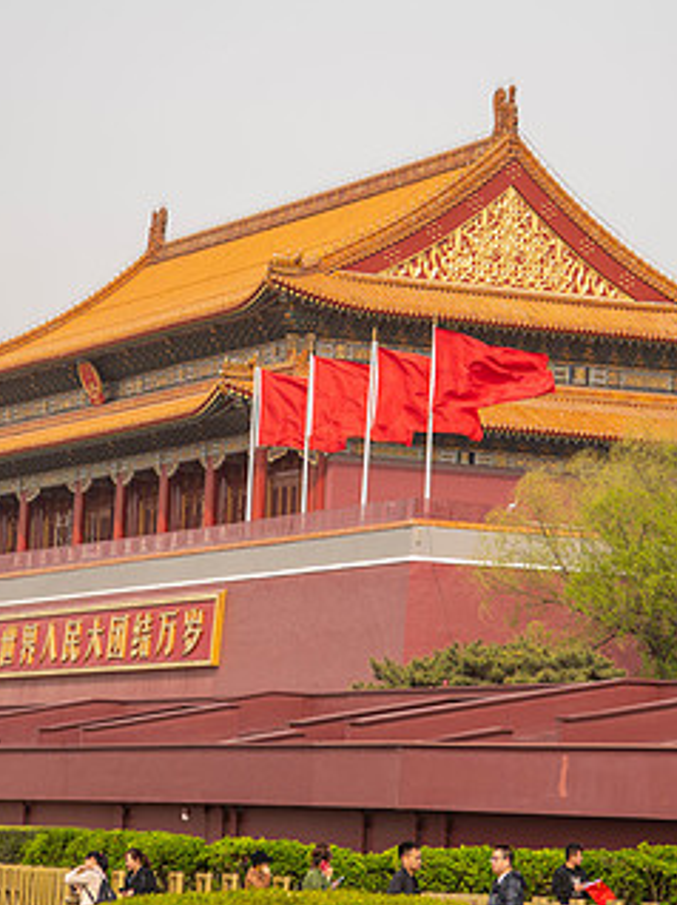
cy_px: 423
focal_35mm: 151
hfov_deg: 9.8
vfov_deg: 13.1
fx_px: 3943
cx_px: 347
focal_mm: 86
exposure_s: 1/320
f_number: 4
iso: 100
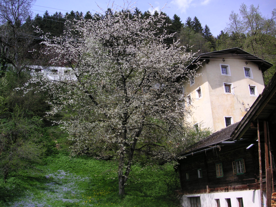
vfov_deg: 38.7
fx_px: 295
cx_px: 138
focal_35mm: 37
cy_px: 104
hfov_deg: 50.1
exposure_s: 1/1000
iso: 50
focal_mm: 6.1
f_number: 2.8
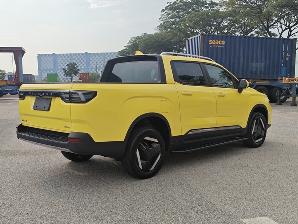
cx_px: 149
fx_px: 336
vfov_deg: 36.8
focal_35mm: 39
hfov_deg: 47.9
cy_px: 112
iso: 50
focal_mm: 4.94
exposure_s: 1/3999
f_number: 1.59
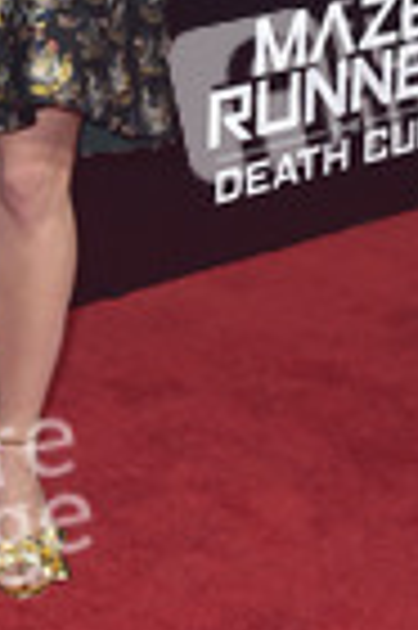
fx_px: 2898
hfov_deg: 8.2
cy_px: -148
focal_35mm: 166
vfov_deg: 12.1
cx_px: -7
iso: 400
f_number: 6.3
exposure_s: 1/250
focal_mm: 58
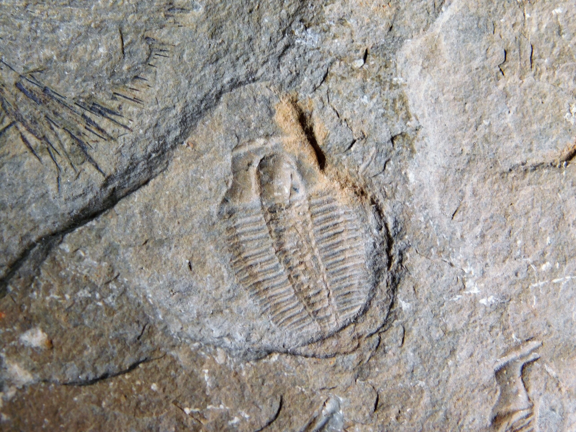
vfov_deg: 16.2
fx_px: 1514
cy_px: 216
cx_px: 288
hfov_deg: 21.5
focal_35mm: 91
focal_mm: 16.1
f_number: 4.5
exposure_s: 1/80
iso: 125
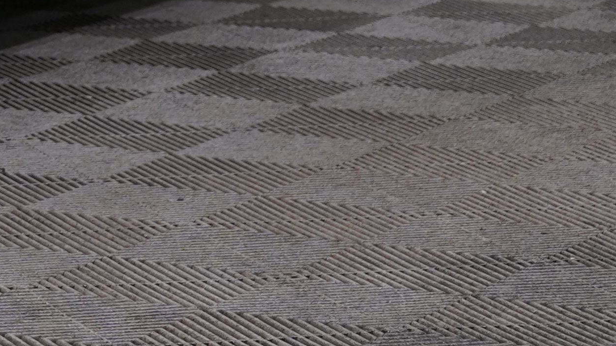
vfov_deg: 4.2
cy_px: -595
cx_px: -582
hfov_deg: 7.4
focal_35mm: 281
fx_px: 4590
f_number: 5
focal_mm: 56
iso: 400
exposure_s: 1/30
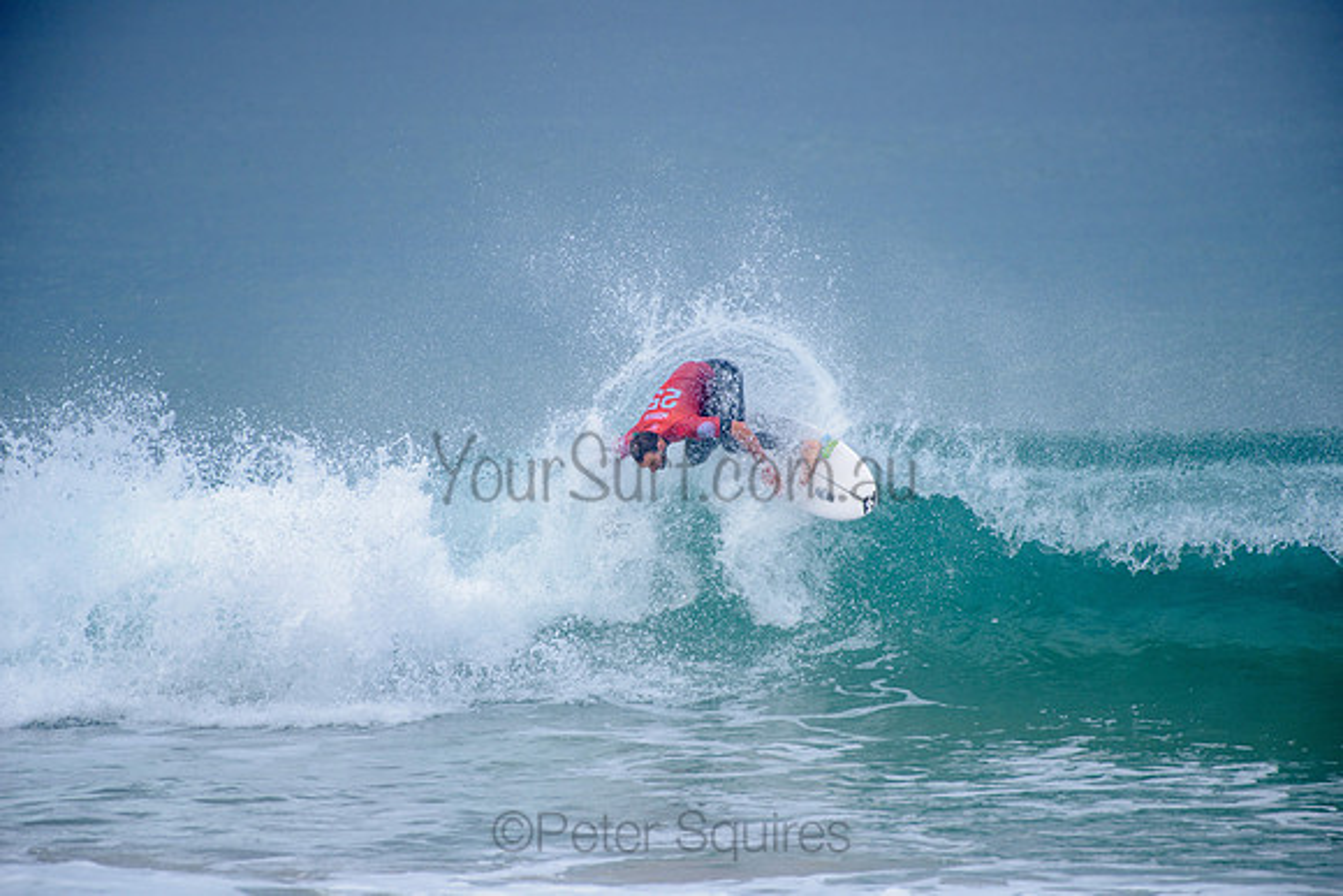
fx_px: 18656
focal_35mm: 500
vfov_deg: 2.8
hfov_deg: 4.1
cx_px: 672
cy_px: 448
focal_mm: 500
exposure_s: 1/2000
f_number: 5.6
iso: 220
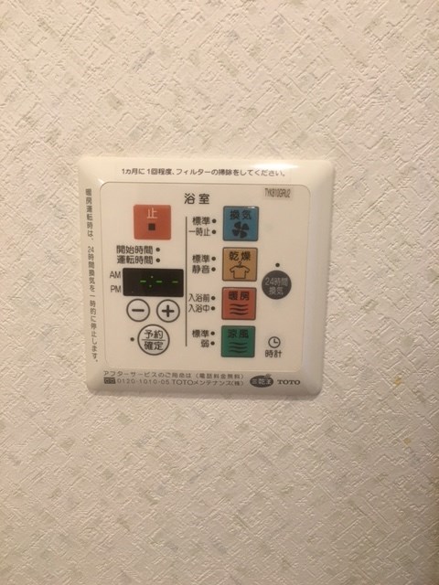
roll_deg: -0.1
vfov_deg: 61.7
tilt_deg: -9.7
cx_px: 220
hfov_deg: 48.2
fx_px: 490
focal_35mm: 29
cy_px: 292
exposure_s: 1/30
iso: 40
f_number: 2.2
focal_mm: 4.15
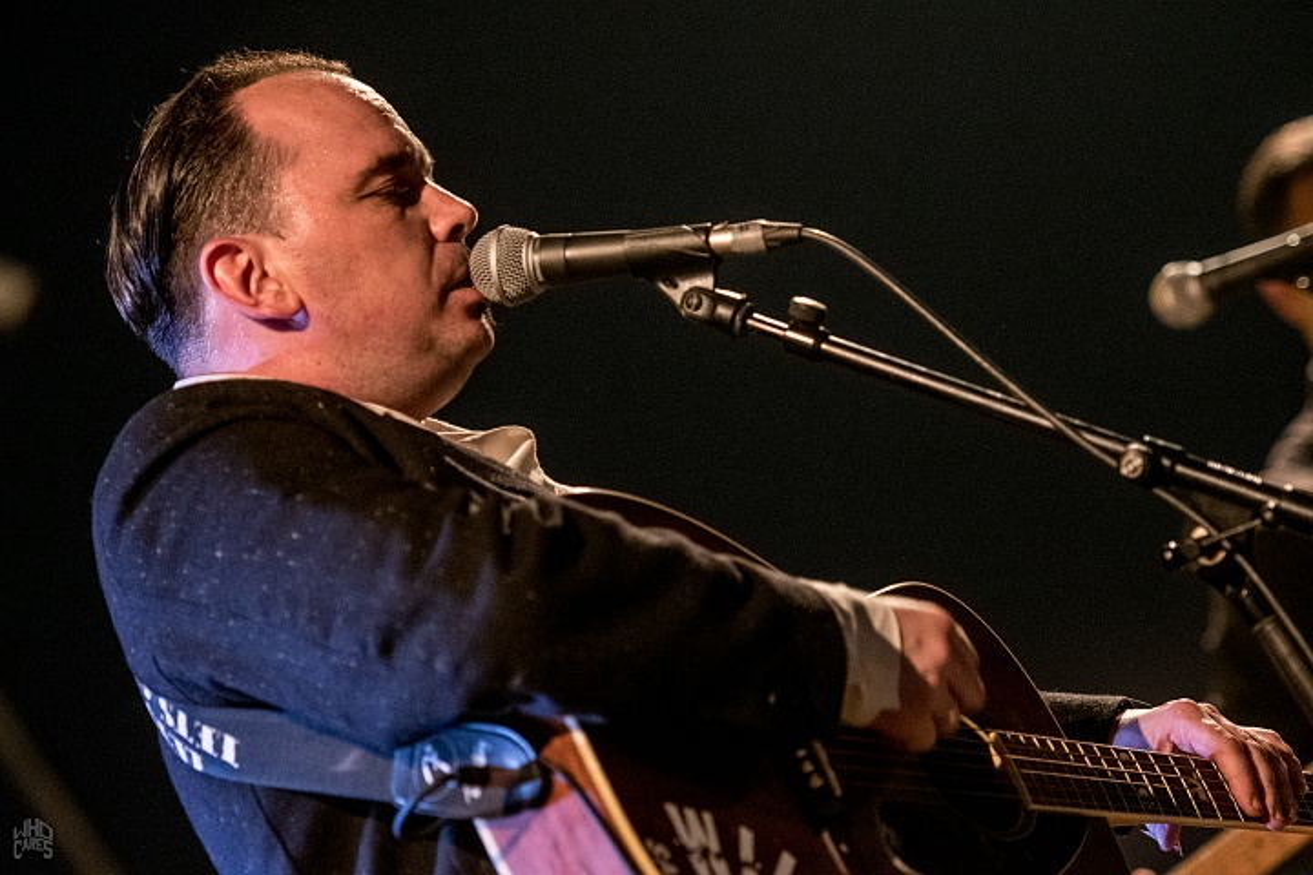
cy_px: 438
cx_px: 656
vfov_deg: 6.8
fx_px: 7385
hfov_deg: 10.2
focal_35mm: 202
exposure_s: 1/160
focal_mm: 135
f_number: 2.8
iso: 1600
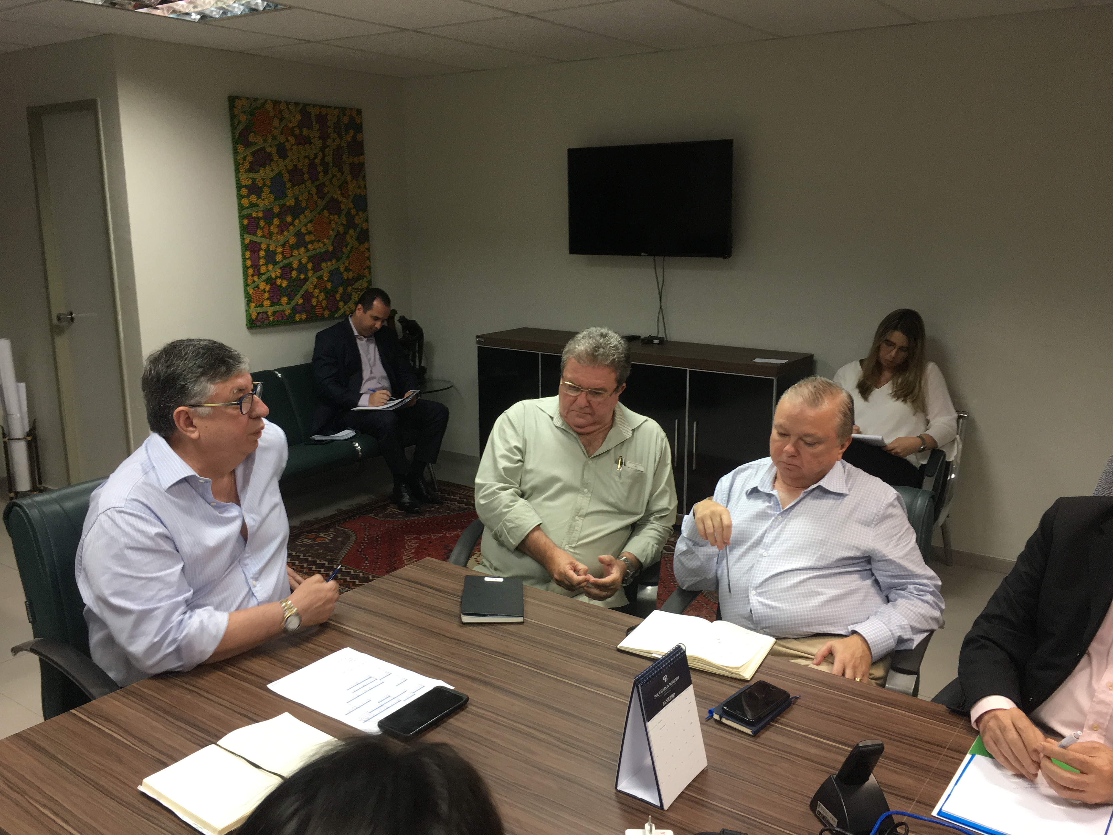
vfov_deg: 48.2
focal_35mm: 29
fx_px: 932
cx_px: 556
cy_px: 418
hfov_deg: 61.7
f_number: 2.2
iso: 80
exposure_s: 1/30
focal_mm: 4.15
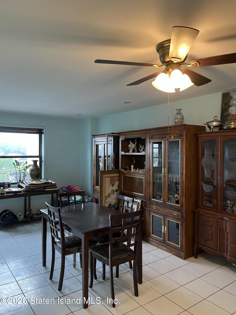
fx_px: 236
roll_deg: +0.2
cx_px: 118
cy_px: 158
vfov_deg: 67.3
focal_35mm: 26
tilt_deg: -1.3
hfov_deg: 53.1
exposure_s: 1/60
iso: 125
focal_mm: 5.1
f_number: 1.6
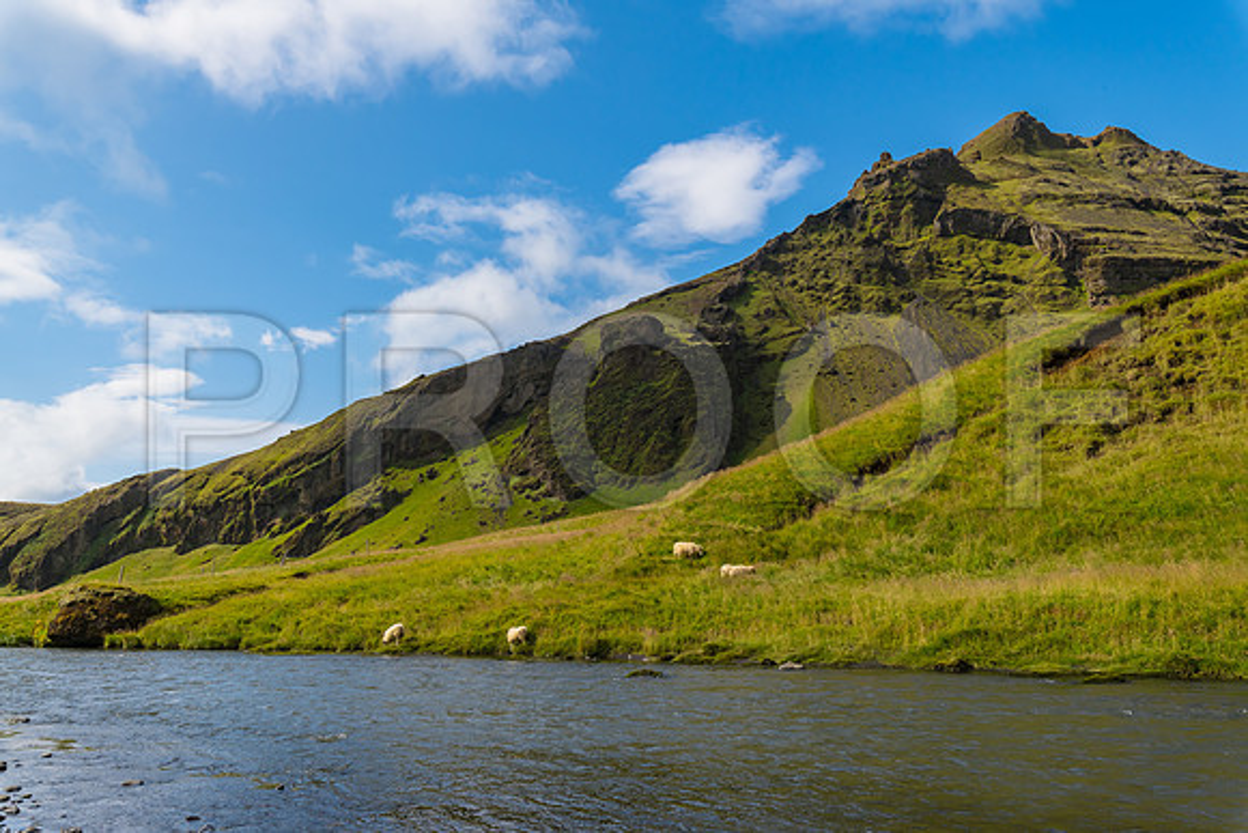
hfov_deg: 61.9
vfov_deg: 43.6
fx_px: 1040
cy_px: 416
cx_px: 624
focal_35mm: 30
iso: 400
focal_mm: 30
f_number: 13
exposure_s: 1/640
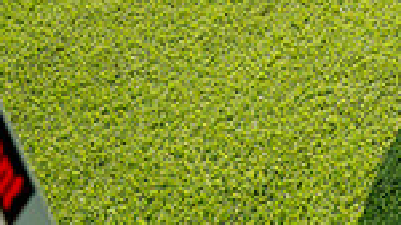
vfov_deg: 7.4
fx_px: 1604
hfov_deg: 14.1
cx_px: 374
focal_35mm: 151
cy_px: -340
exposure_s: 1/250
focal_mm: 48
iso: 320
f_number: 10
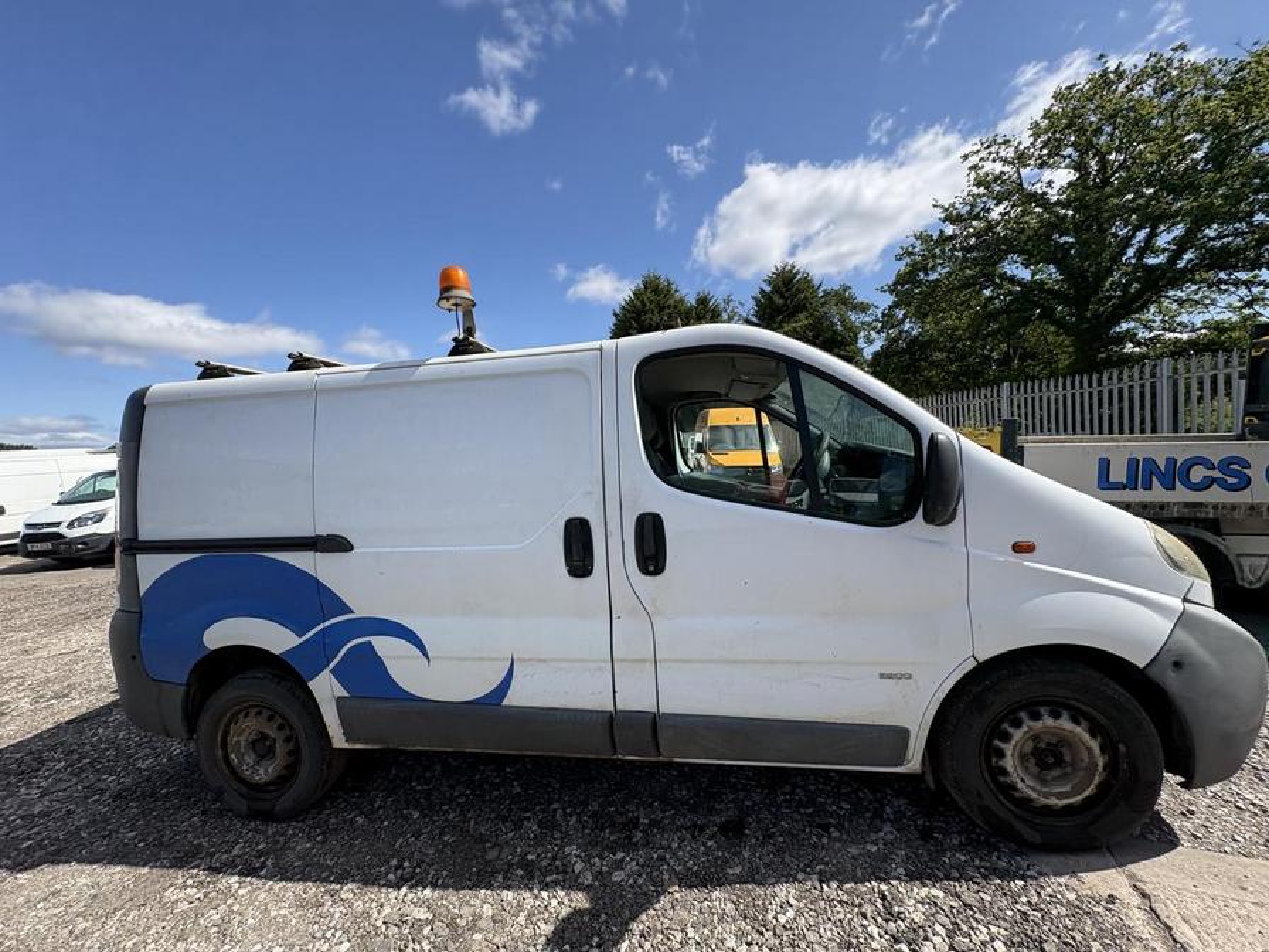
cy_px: 476
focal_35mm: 14
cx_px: 634
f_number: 2.2
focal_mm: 2.22
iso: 50
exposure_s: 1/1449
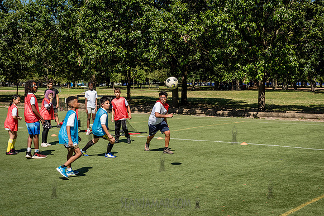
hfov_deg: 32.4
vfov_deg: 21.9
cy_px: 108
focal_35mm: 62
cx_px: 162
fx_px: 558
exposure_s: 1/1600
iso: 200
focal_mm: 62
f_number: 4
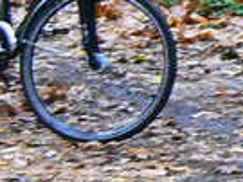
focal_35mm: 214
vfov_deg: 6.8
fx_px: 1501
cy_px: -94
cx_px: 558
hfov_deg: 8.5
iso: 80
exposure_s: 1/30
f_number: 2.8
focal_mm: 6
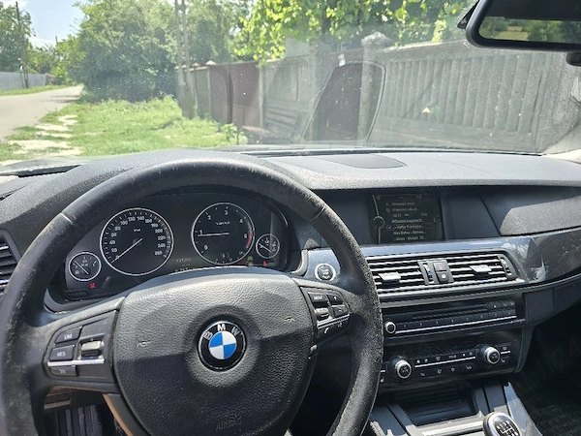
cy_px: 218
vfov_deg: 58.9
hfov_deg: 73.9
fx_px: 386
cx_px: 290
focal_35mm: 23
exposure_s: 1/200
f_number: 1.7
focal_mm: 6.3
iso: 12
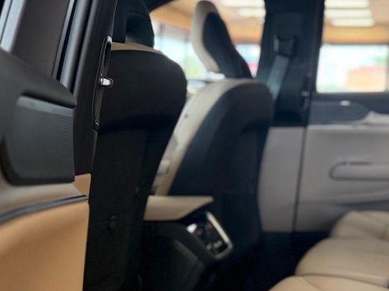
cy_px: 209
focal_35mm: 52
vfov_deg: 27.7
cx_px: 317
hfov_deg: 35.5
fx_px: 584
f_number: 1.78
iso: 200
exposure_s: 1/132
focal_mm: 6.76
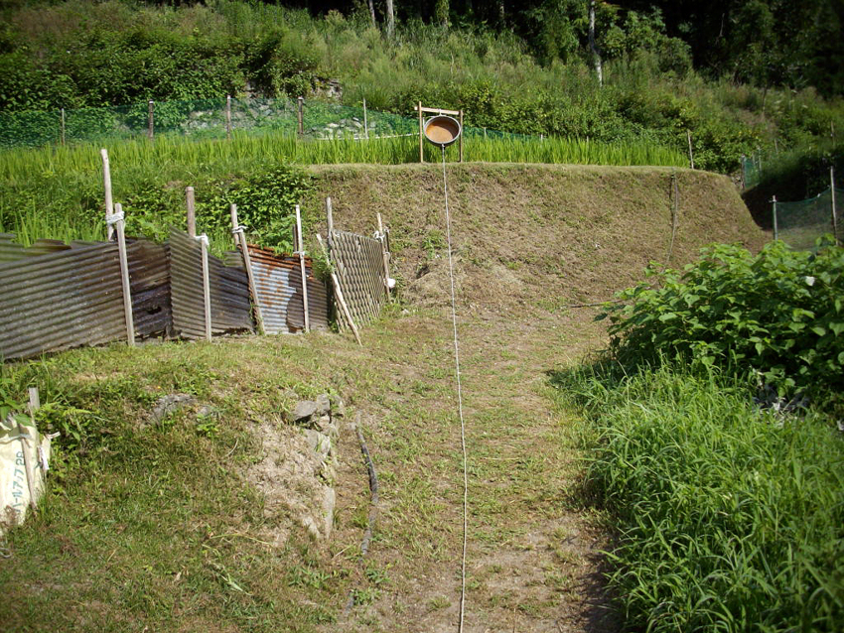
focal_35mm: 37
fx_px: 902
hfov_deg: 50.1
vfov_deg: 38.7
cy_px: 316
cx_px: 422
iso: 80
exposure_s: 1/250
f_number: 5.6
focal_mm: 6.2
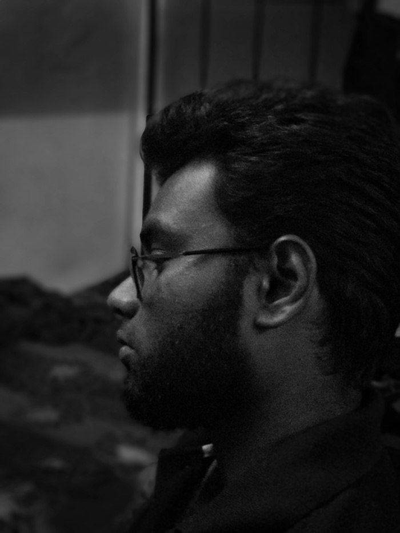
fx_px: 801
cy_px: 266
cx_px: 200
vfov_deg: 36.8
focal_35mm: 52
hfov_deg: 28.0
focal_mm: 5.99
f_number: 2.6
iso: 3200
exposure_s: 1/33
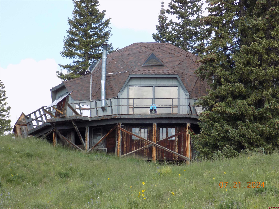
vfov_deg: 6.8
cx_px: 140
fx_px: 1749
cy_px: 104
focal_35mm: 217
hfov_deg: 9.1
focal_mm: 38.6
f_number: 5.5
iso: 80
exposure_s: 1/125
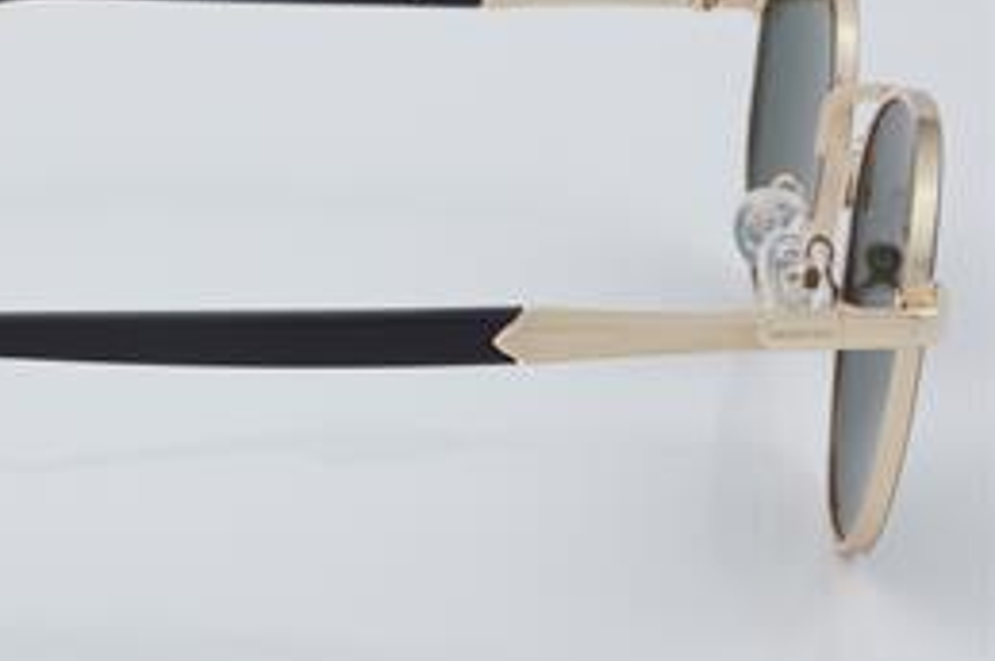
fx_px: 3202
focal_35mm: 116
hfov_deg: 17.5
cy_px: 246
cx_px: 231
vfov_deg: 11.8
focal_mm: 50
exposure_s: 1/4
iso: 100
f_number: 32
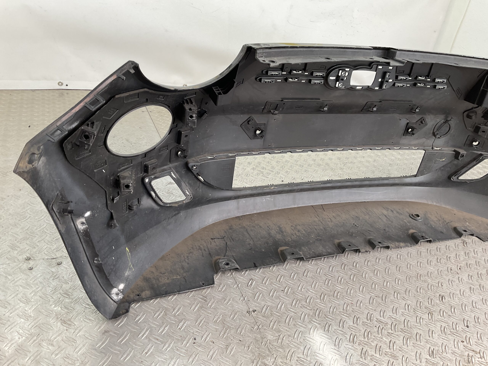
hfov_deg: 61.7
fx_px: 409
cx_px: 244
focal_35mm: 29
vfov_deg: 48.2
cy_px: 183
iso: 25
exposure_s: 1/120
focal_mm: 3
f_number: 1.8
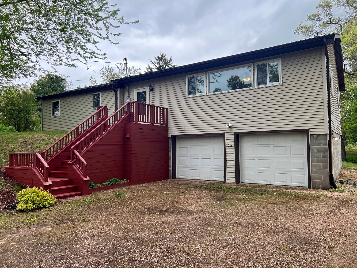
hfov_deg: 67.3
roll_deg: +1.0
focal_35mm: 26
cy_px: 134
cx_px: 178
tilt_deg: +4.7
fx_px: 268
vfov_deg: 53.1
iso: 50
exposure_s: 1/643
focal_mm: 5.7
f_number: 1.5
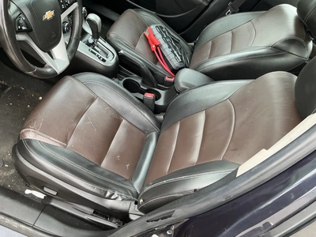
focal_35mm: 28
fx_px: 256
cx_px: 158
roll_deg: -33.9
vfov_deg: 49.7
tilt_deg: -43.9
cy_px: 118
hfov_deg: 63.4
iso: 64
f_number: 1.8
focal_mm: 3
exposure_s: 1/65
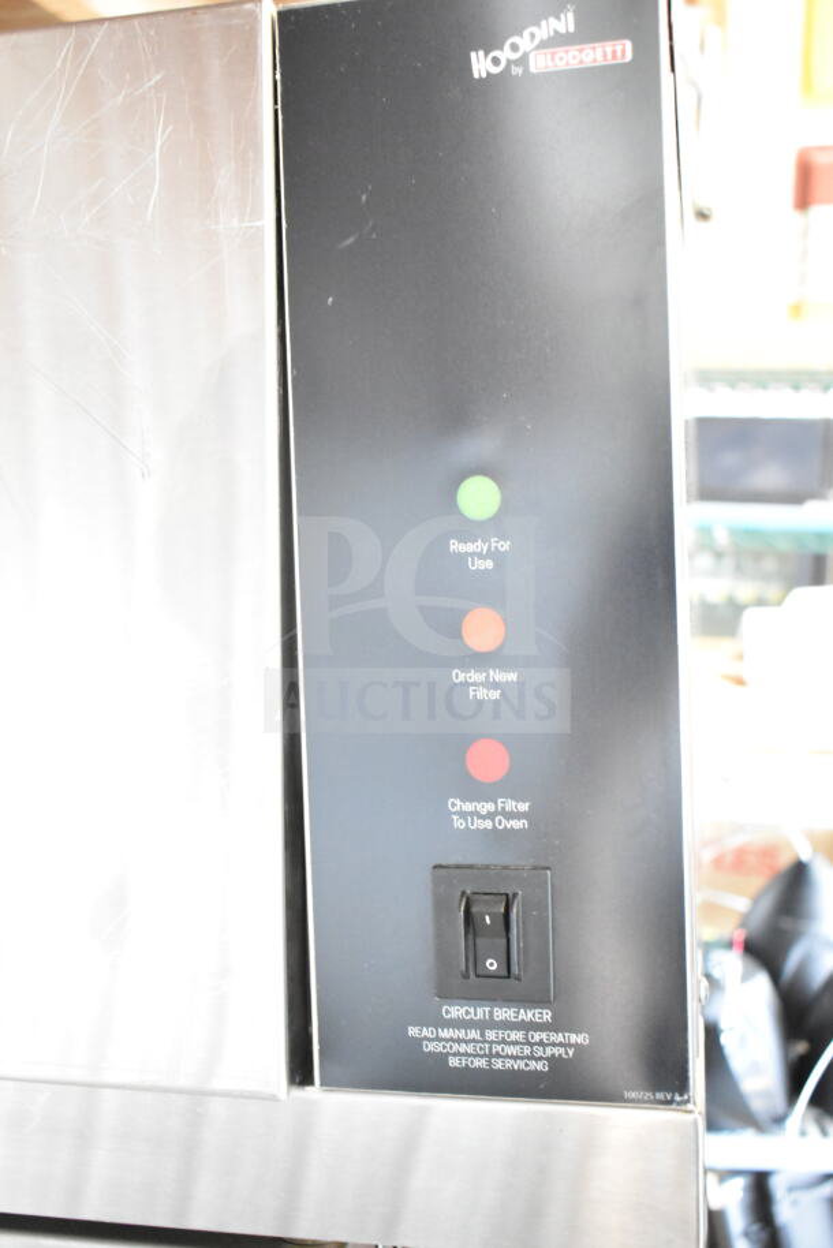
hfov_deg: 35.5
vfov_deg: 51.3
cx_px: 416
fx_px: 1300
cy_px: 624
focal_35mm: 38
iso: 9000
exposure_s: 1/40
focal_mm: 25
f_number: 4
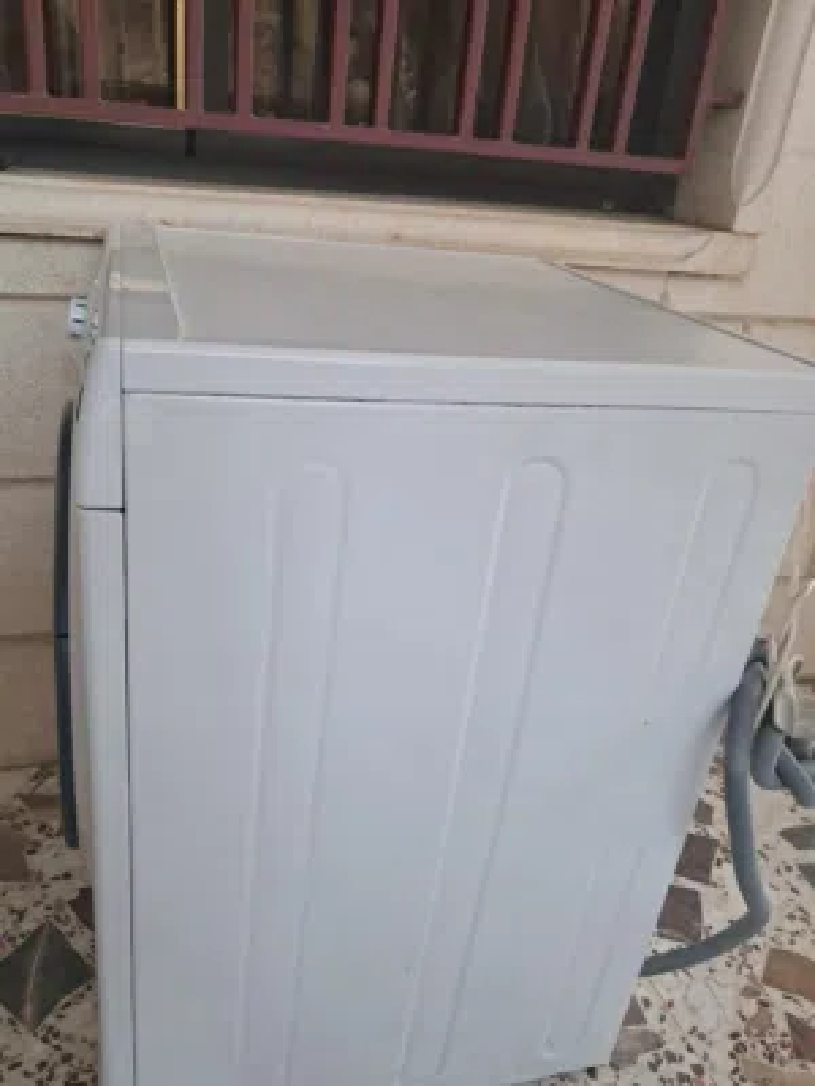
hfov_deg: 51.4
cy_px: 543
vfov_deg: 65.3
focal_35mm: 27
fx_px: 848
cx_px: 408
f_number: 1.8
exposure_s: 1/60
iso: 125
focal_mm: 4
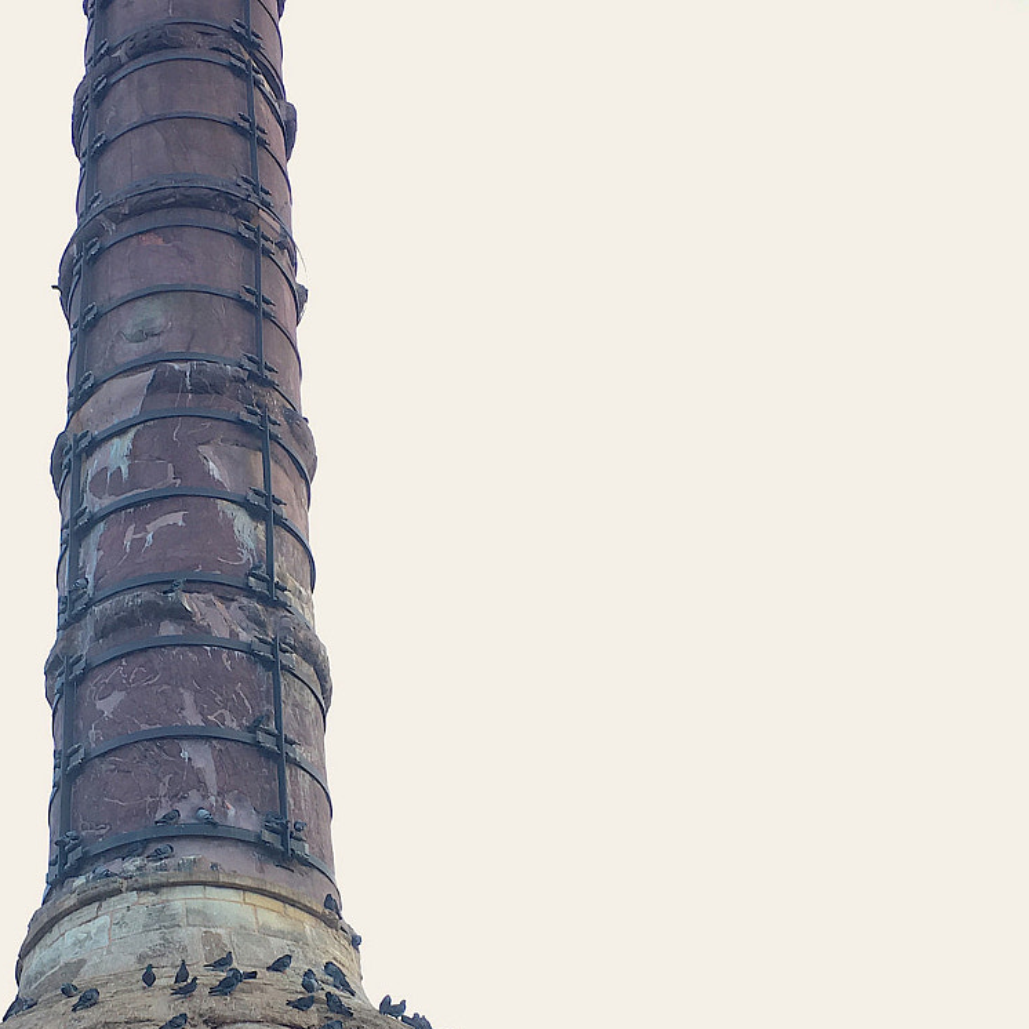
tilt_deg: +36.1
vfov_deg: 30.8
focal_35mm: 55
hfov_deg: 30.4
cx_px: 223
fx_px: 1850
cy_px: 706
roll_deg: +1.4
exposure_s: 1/100
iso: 25
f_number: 2.2
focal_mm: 4.15
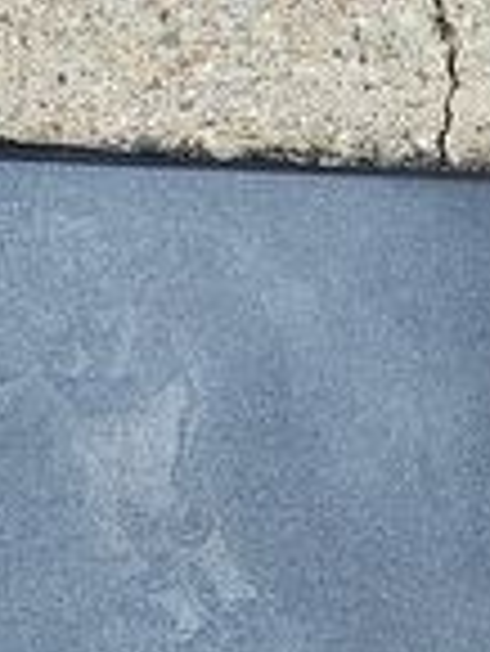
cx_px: 184
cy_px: 1286
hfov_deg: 11.7
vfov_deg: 13.4
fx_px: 2393
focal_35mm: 127
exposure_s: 1/234
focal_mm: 5.56
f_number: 1.8
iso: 100
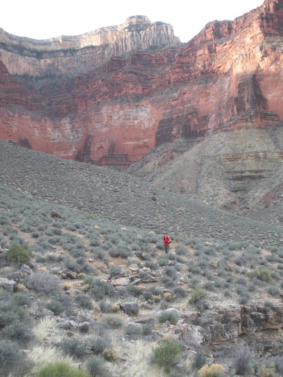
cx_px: 142
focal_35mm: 36
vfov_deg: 51.3
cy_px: 188
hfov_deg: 39.7
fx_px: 392
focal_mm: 6.3
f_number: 3.5
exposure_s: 1/64
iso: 64
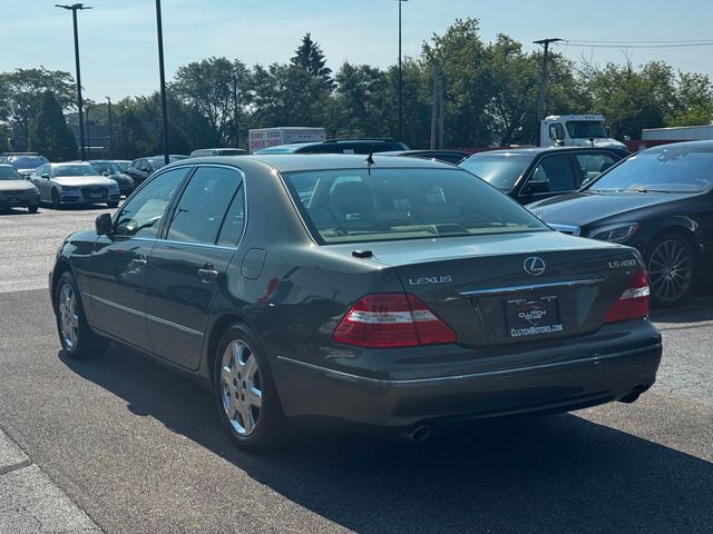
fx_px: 989
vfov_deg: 30.3
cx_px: 356
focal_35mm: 48
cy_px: 267
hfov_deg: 39.7
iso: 64
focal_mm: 6.76
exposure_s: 1/4310
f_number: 1.78
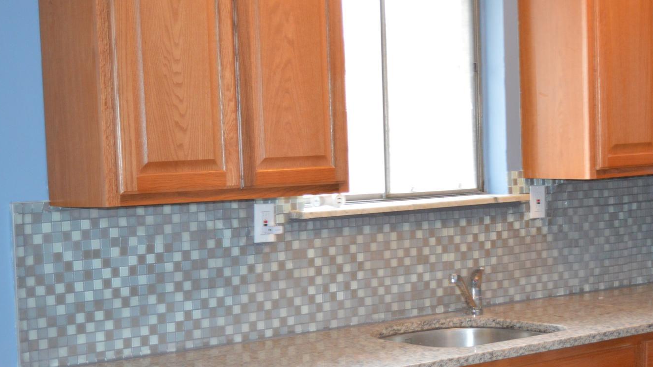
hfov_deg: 25.8
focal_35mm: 82
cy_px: 263
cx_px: 409
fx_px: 1420
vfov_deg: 14.7
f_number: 4.5
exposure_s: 1/60
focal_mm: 34
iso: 1000
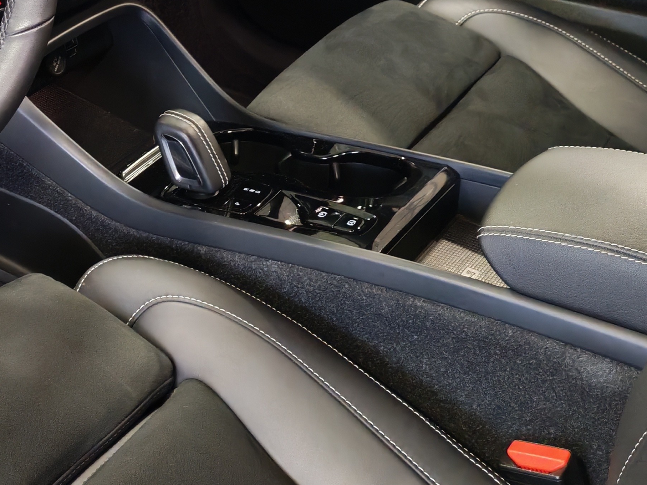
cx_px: 13
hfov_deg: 26.4
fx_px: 1308
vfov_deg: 20.7
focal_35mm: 70
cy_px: 66
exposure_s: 1/50
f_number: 1.9
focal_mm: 6.12
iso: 1600
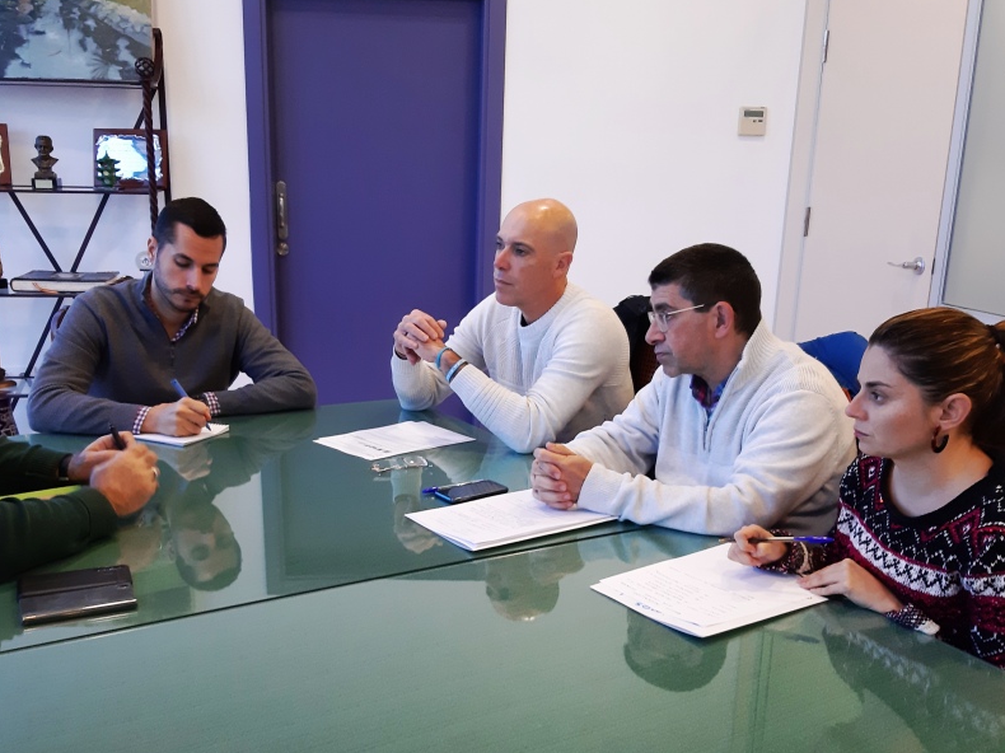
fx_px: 1016
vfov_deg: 40.6
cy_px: 434
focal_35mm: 35
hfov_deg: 52.6
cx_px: 463
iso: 160
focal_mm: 3.93
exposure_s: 1/50
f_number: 1.7
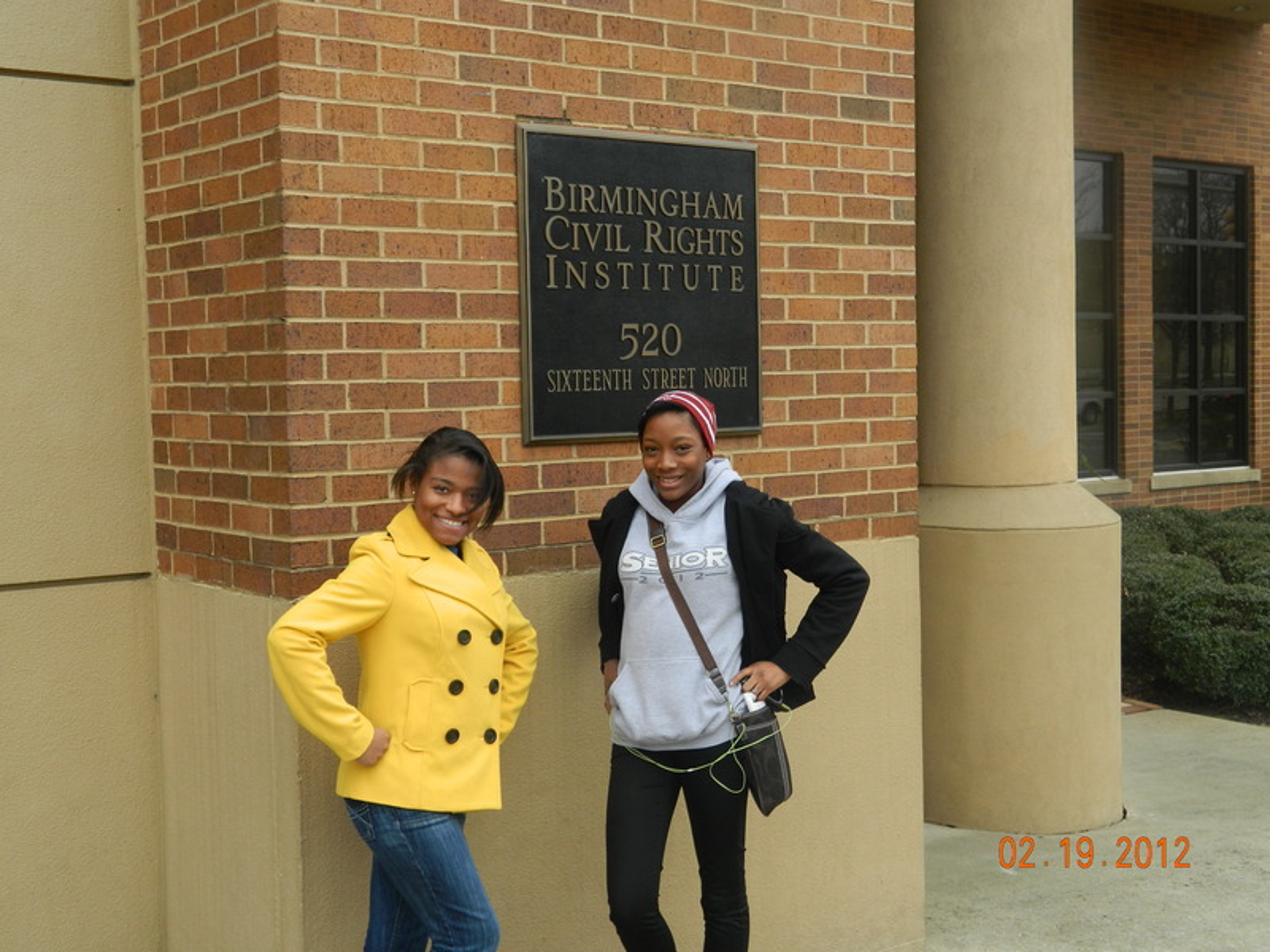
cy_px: 476
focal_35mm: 47
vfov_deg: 30.9
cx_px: 635
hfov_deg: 40.4
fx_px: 1724
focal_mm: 8.4
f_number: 3.6
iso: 80
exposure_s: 1/80
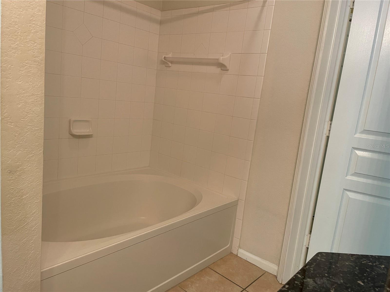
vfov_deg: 53.1
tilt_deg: -8.6
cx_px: 195
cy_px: 146
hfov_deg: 67.3
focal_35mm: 26
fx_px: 293
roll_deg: -6.4
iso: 80
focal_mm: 4.2
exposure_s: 1/60
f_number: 1.6
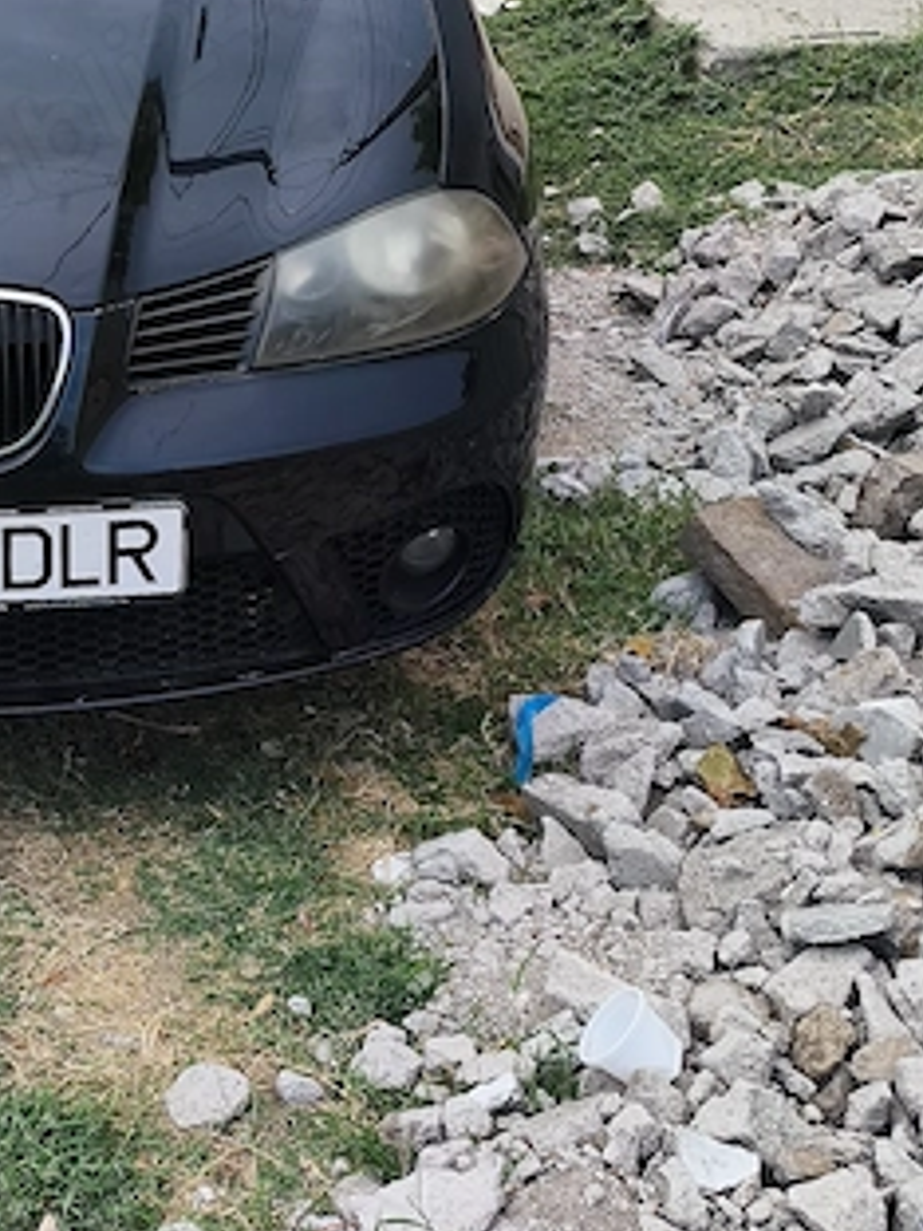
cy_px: 205
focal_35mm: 59
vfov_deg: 31.6
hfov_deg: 23.1
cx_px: -130
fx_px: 2098
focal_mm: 6.14
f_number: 1.65
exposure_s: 1/250
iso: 50
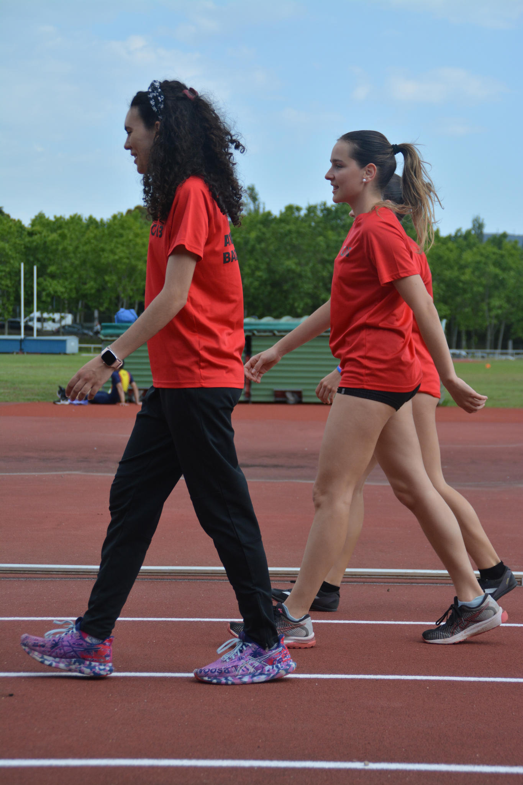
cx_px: 262
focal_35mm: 90
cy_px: 392
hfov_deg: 15.2
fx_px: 1961
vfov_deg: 22.6
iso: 400
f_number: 5.6
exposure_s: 1/1250
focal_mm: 60
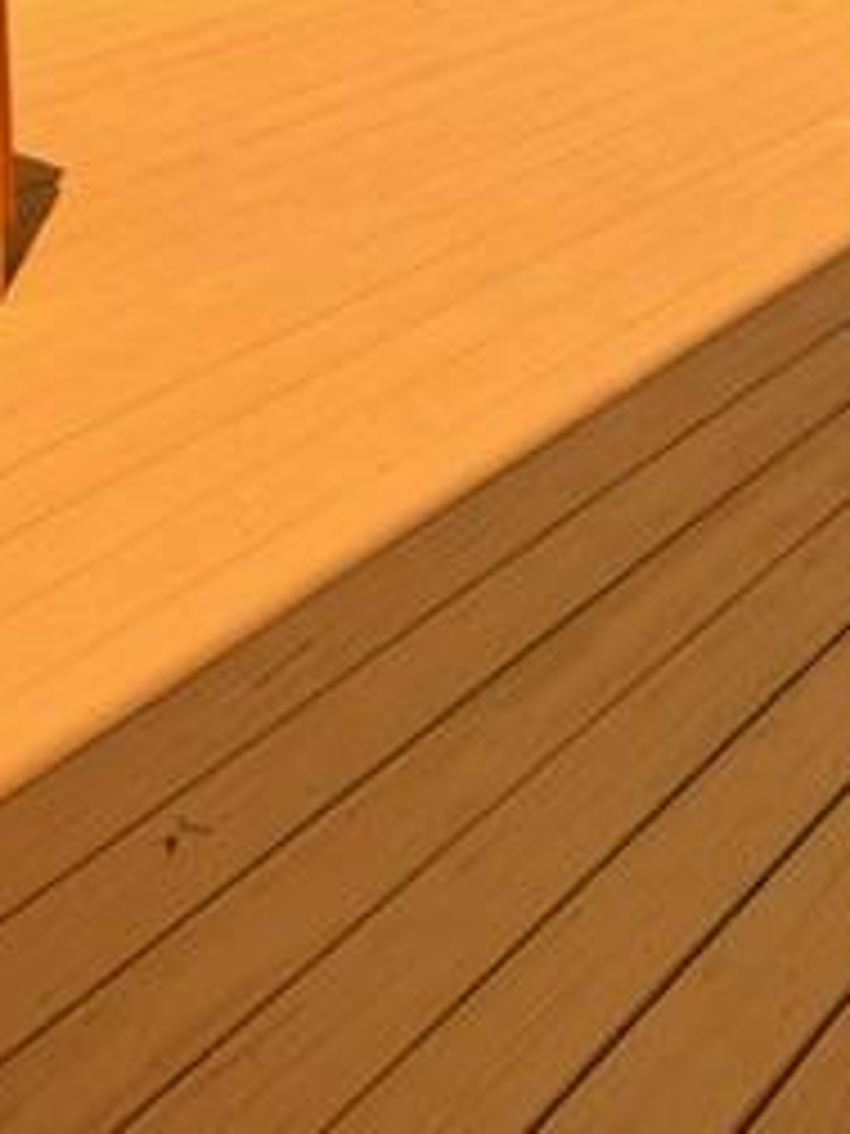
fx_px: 2161
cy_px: -234
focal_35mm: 66
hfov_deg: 22.2
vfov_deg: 26.1
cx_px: 342
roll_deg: -0.4
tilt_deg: -6.6
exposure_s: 1/3571
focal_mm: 5.7
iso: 50
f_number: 1.5
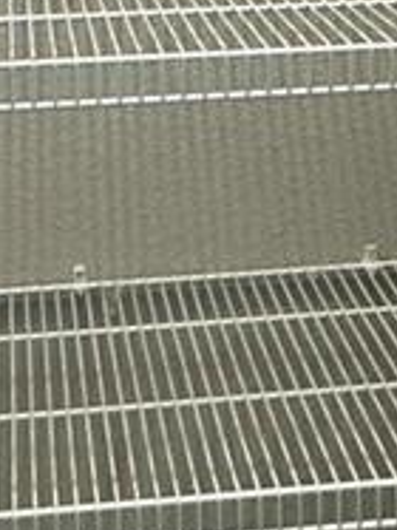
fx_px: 1378
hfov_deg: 16.4
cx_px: 153
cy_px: -156
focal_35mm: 90
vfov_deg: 20.0
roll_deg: +1.4
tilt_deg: -8.1
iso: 250
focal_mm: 2.22
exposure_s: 1/60
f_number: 2.2
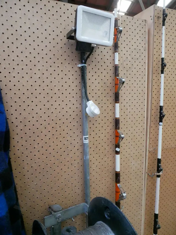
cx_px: 88
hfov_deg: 53.1
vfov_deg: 67.3
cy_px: 118
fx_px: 176
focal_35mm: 26
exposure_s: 1/160
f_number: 5.6
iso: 6400
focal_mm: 13
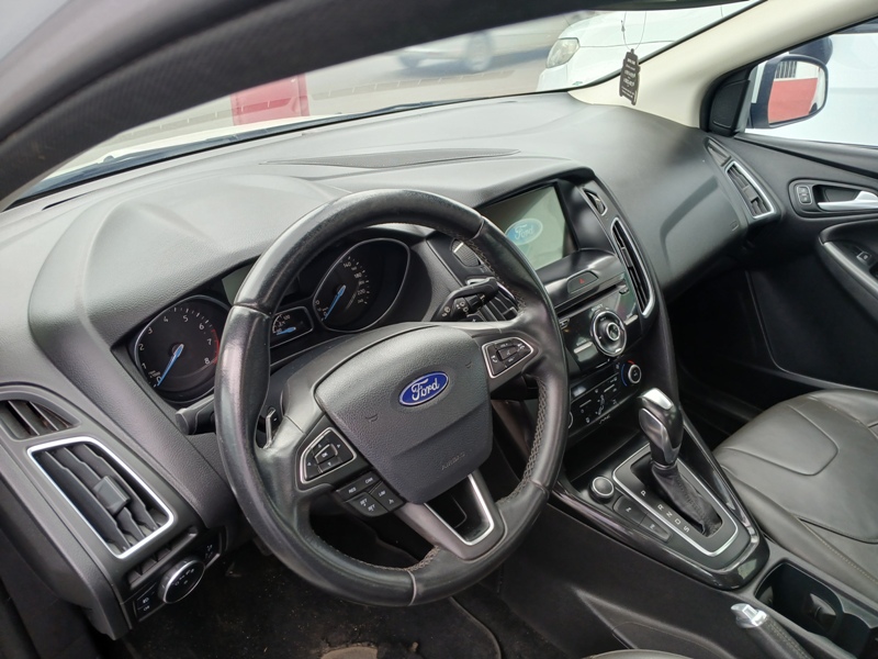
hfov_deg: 67.3
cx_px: 439
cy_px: 330
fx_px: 659
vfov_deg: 53.1
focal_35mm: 26
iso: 25
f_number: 1.8
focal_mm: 3.98
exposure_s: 1/60
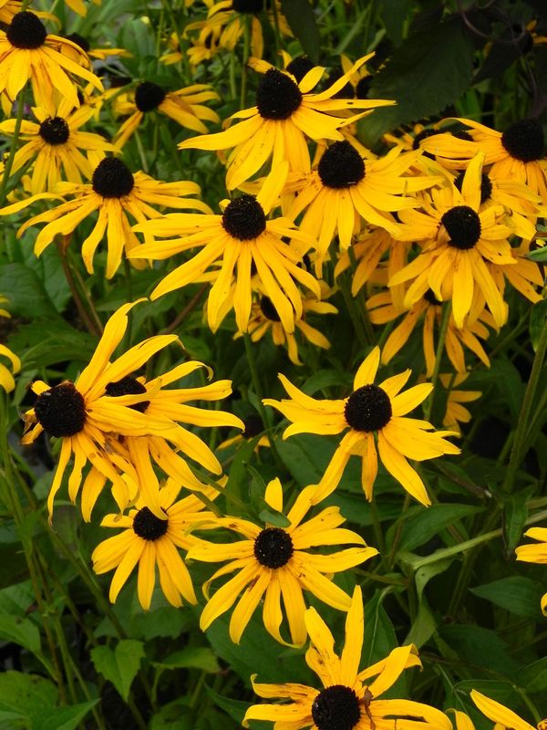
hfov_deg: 17.4
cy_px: 365
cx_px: 274
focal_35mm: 85
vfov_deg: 23.0
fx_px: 1791
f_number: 5
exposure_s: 1/50
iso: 160
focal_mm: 15.1
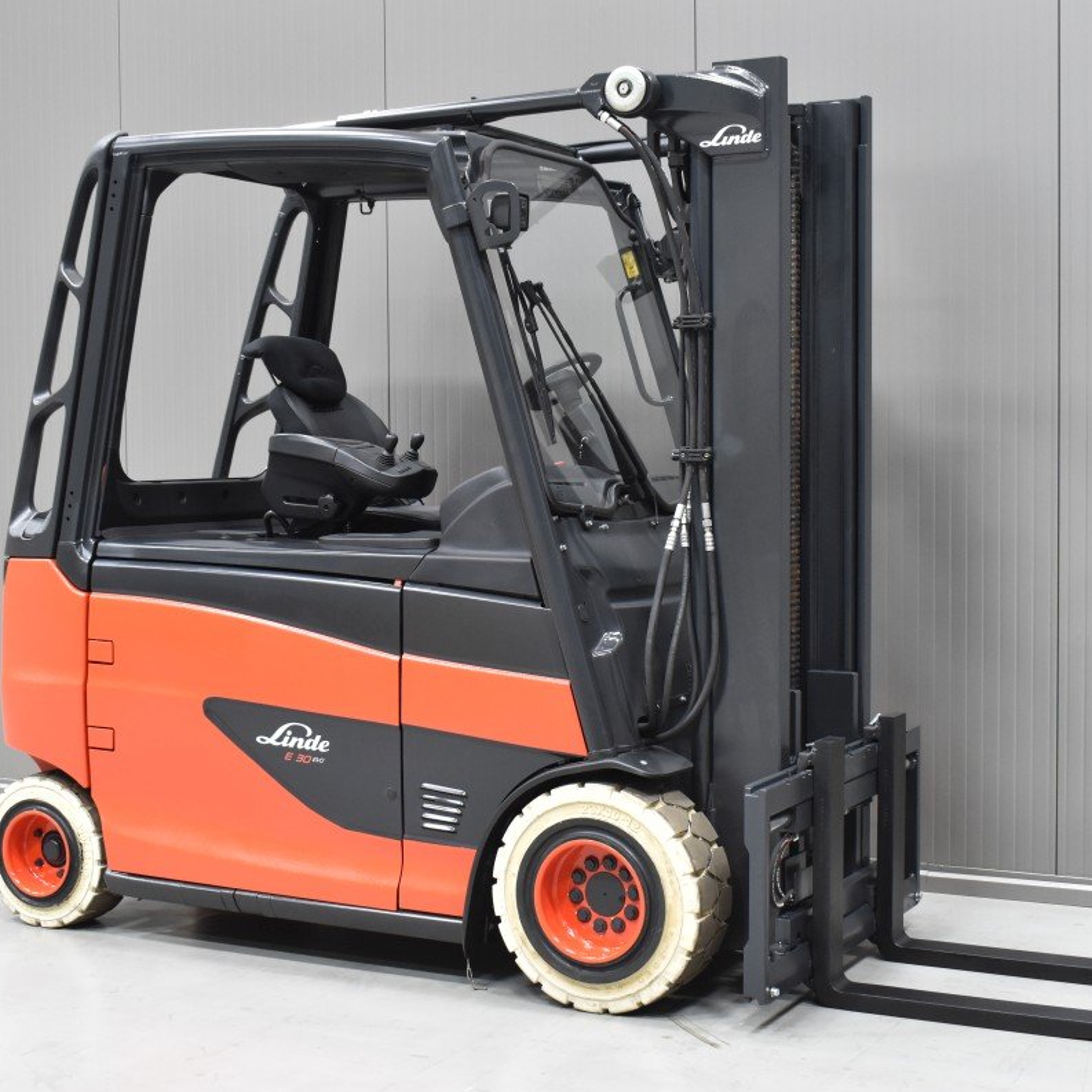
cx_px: 595
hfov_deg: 31.6
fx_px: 1927
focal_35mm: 54
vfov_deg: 31.6
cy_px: 549
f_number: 5.6
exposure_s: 1/20
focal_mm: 28
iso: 1250
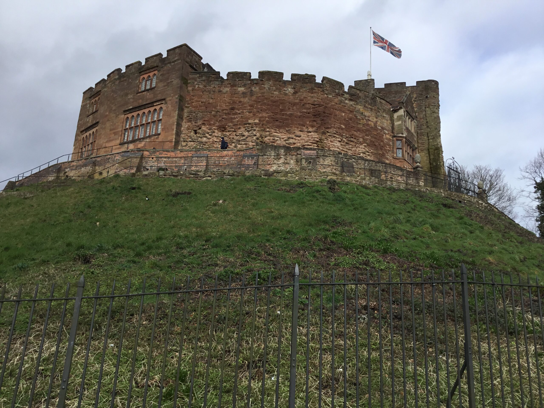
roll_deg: -2.3
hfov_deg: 58.4
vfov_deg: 45.4
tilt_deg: +18.6
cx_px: 272
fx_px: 487
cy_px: 204
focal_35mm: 31
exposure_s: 1/1045
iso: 25
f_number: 2.4
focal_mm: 3.3
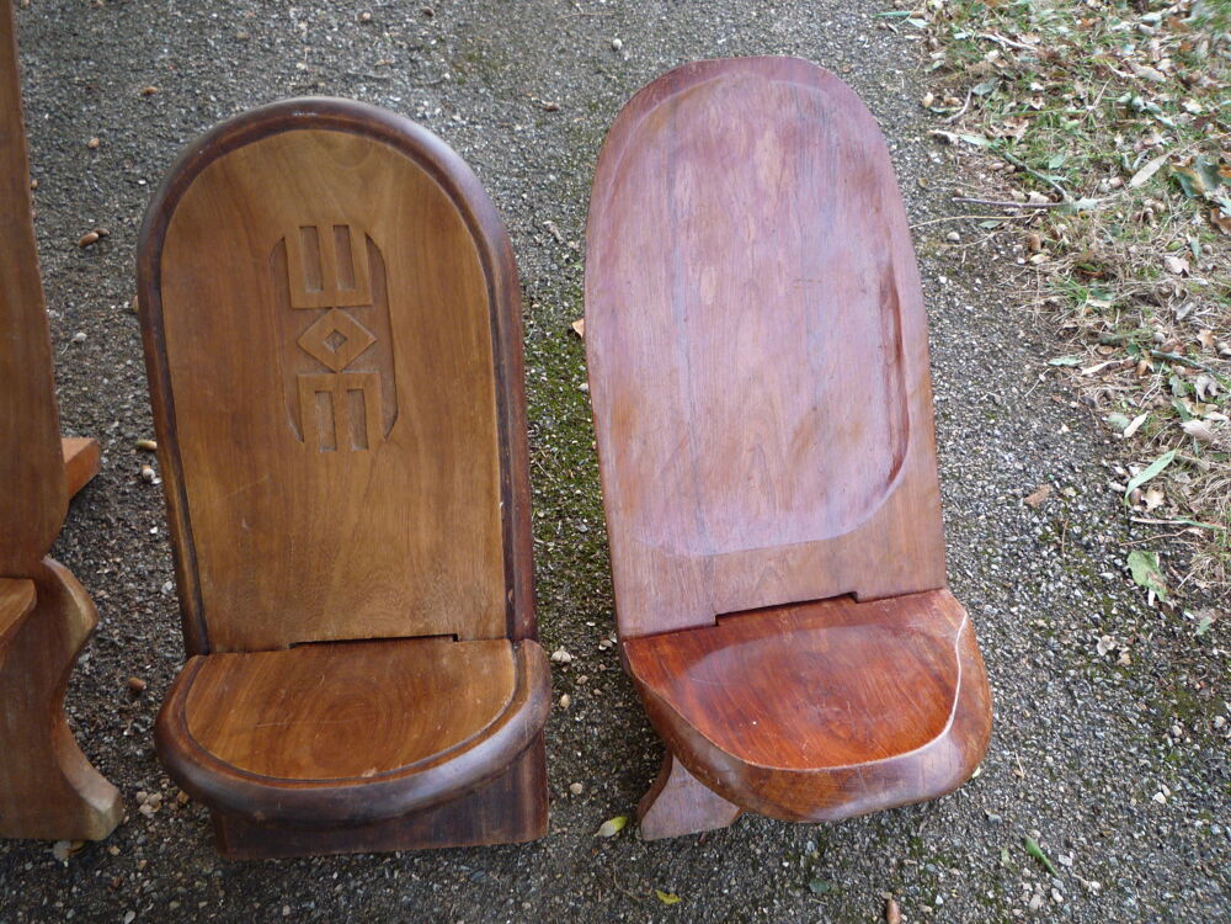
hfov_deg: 60.0
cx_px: 616
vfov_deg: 46.8
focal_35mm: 30
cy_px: 462
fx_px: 1067
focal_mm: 5.2
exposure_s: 1/30
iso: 125
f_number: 3.3
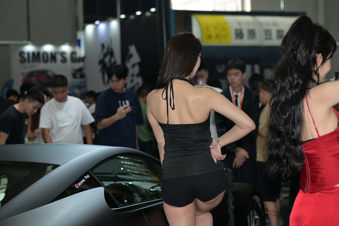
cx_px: 170
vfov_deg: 15.9
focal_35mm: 86
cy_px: 113
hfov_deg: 23.6
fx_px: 810
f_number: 4
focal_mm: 86
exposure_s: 1/250
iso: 400
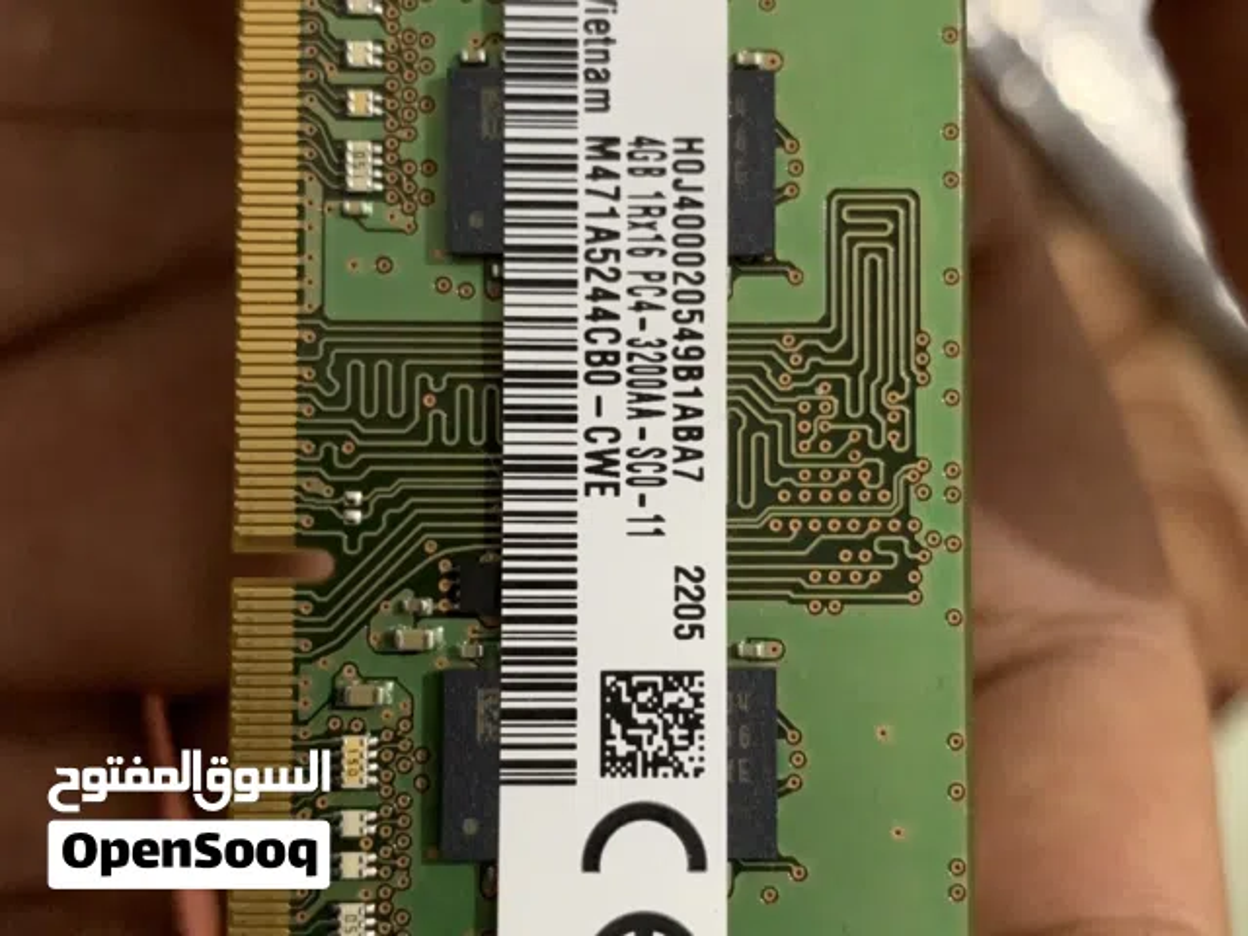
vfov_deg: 53.1
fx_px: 937
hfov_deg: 67.3
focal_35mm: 26
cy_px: 468
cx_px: 624
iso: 400
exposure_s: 1/40
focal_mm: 4.25
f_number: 1.8
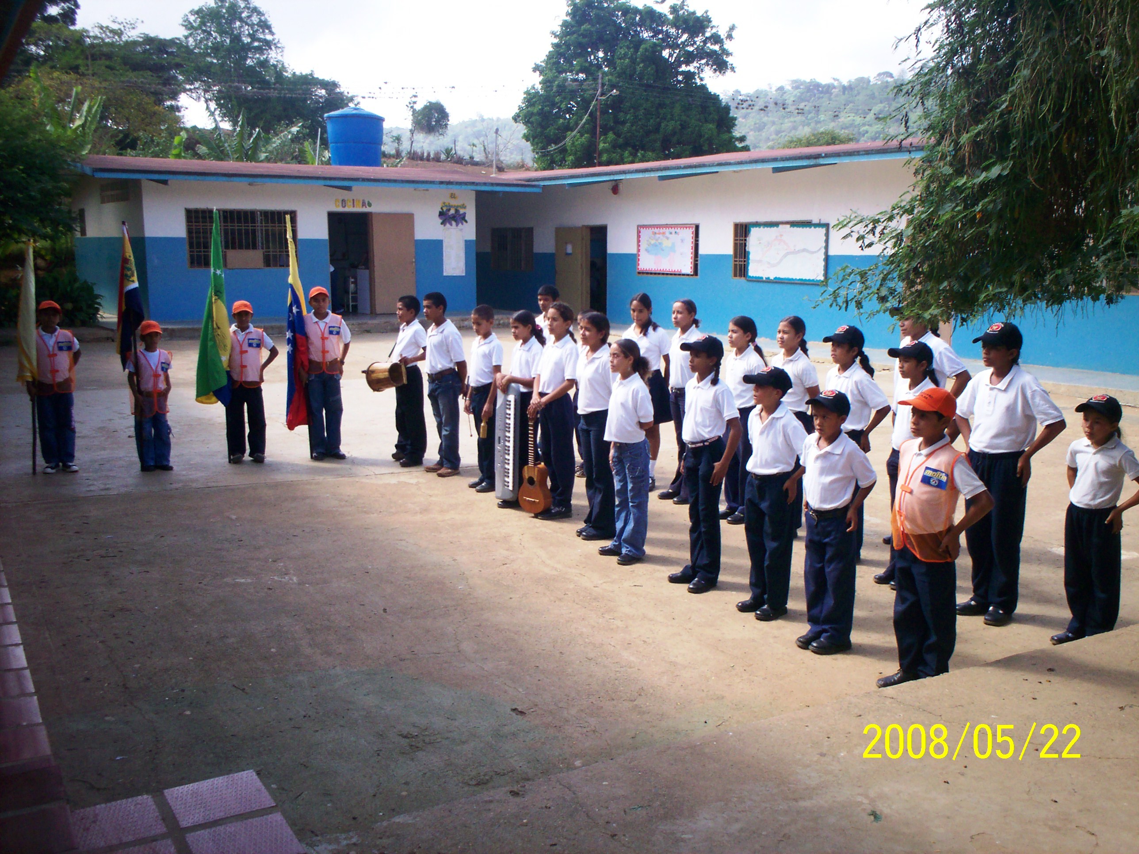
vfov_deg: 39.7
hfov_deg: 51.4
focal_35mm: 36
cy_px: 427
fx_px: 1185
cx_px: 570
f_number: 4.5
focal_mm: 6
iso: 100
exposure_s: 1/224
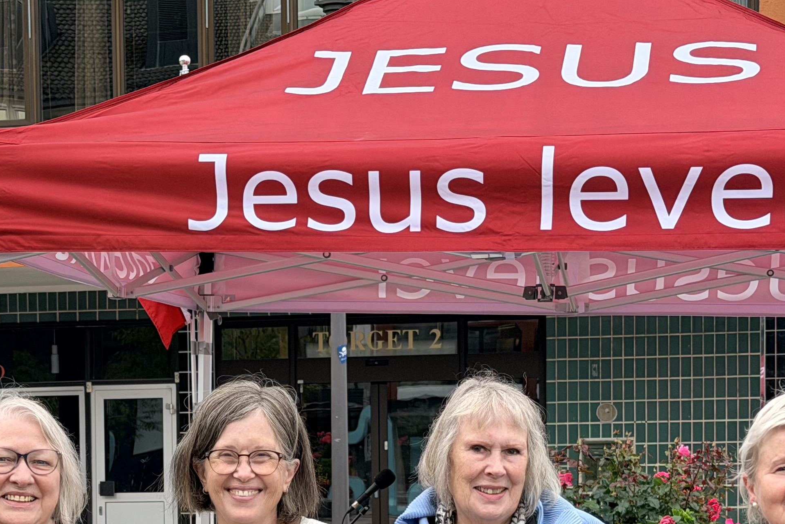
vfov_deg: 12.9
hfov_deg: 19.3
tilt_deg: -2.1
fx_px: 2289
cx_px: 199
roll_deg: +1.1
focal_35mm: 105
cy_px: 541
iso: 64
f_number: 1.78
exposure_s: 1/1100
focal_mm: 6.76
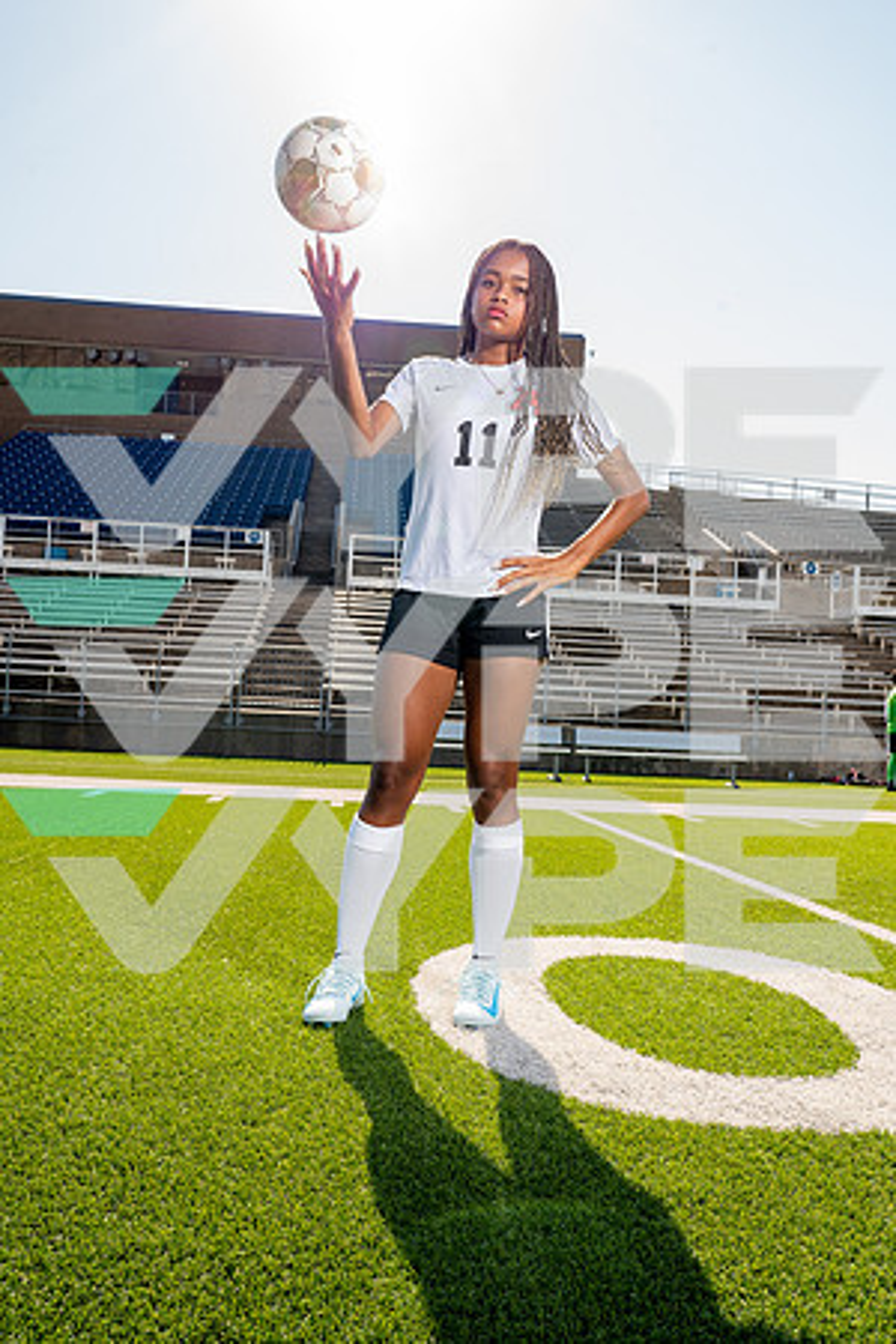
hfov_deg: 38.9
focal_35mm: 34
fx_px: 1269
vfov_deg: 55.8
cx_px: 448
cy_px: 672
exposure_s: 1/250
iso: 320
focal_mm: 34
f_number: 10
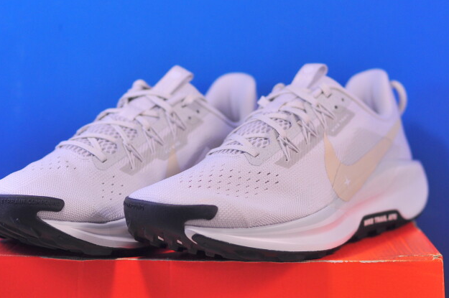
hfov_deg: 21.3
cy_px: 110
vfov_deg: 14.2
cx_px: 203
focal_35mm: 96
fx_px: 1196
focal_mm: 50
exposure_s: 1/320
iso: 250
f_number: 2.5
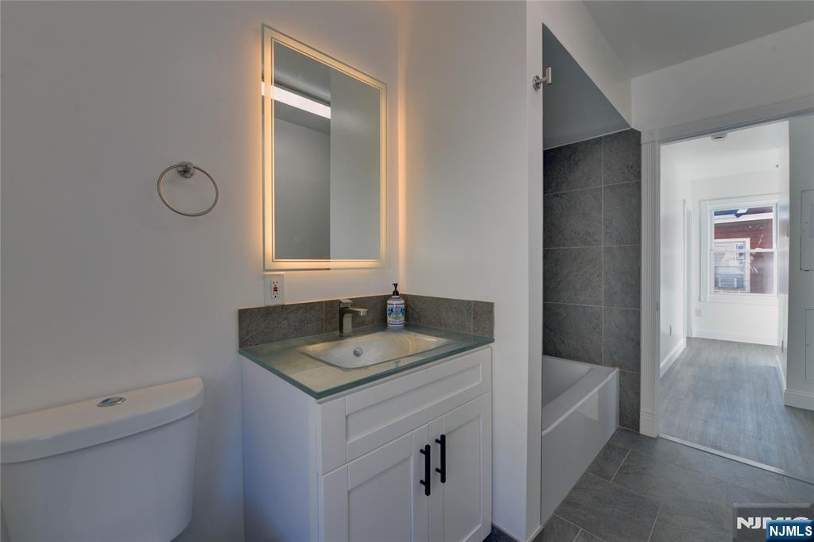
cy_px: 271
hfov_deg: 104.3
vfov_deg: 81.2
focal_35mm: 14
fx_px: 316
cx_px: 407
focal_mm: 14
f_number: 9
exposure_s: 1/40
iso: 640
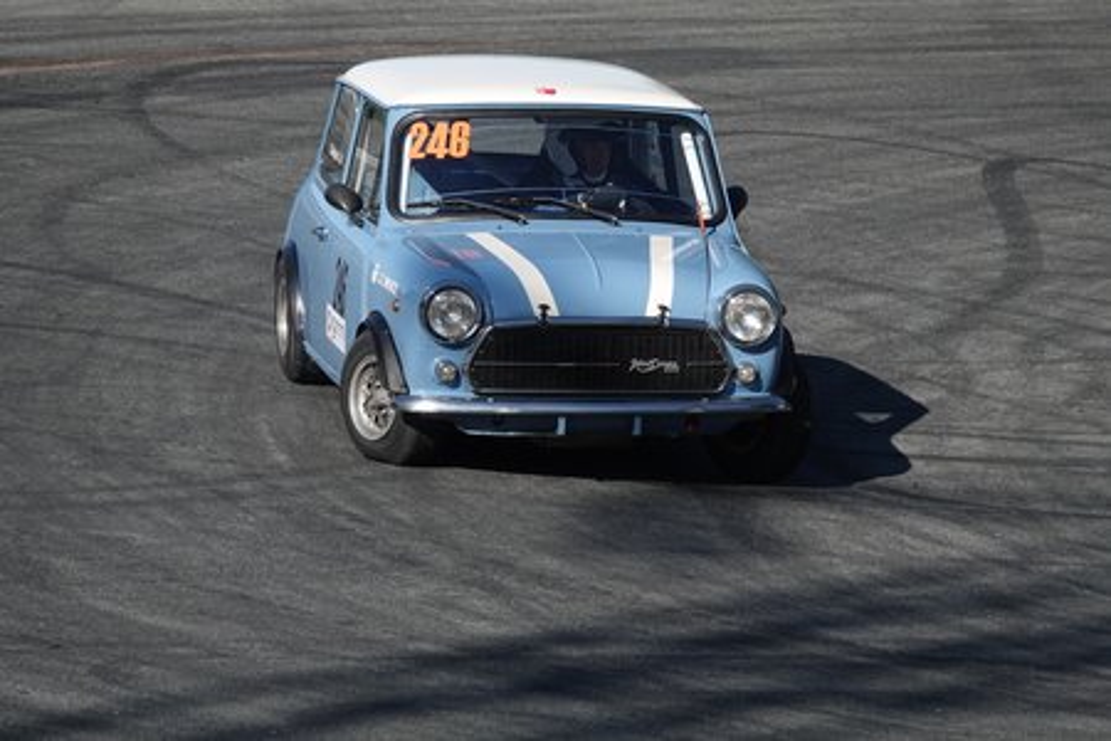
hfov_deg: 7.7
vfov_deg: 5.2
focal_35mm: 266
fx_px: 8208
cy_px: 370
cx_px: 556
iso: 100
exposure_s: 1/800
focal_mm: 97.49
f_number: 4.5
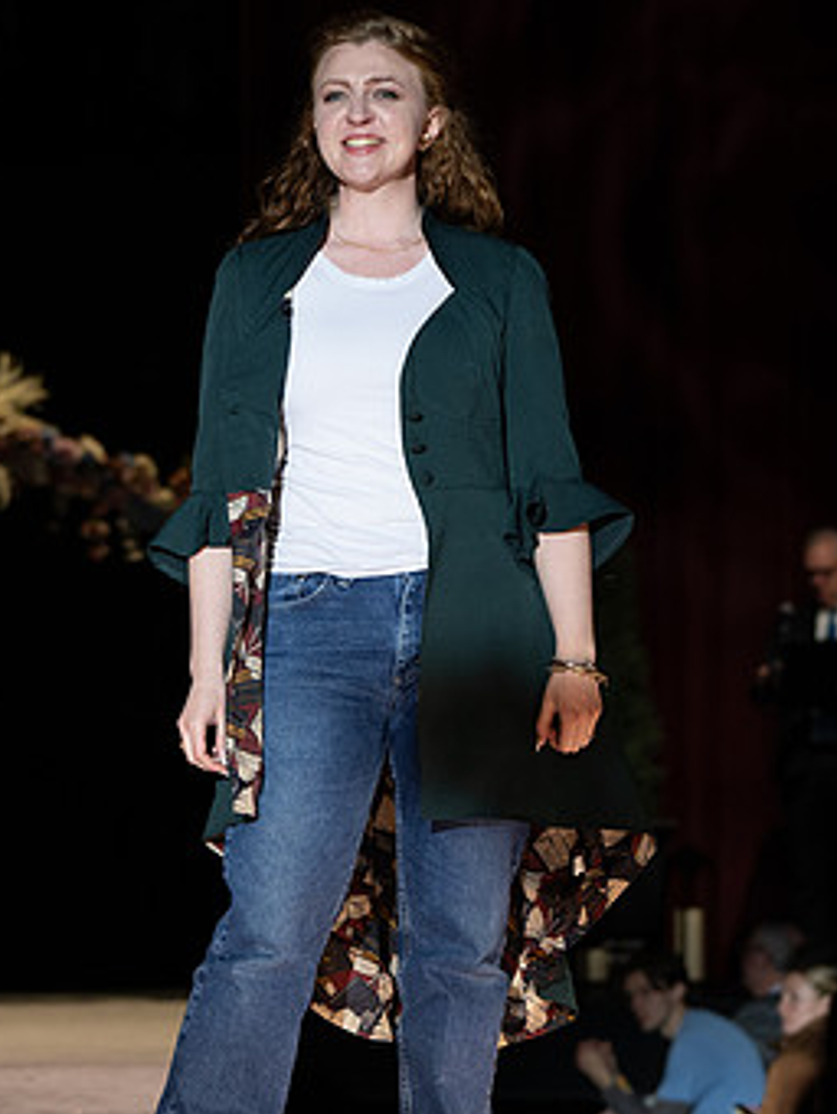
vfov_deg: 11.2
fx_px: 5671
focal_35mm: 176
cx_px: 363
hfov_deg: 8.4
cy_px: 653
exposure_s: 1/640
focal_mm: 81
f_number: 3.5
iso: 800
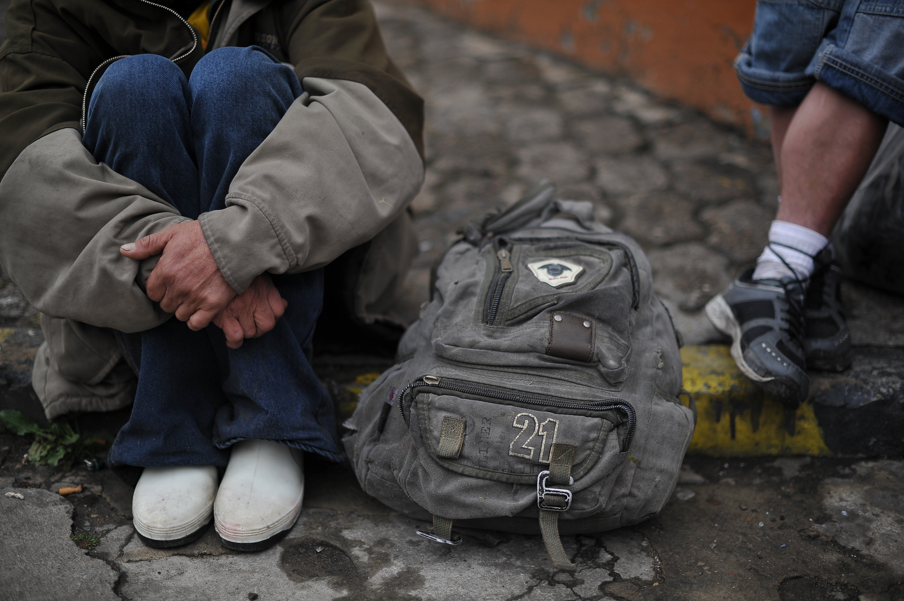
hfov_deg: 39.6
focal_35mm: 50
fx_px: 1255
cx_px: 452
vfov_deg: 27.0
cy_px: 300
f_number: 1.8
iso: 400
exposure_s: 1/1600
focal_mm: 50
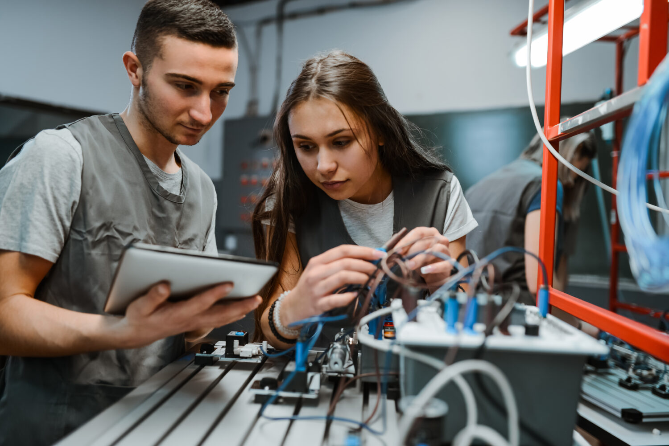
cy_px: 223
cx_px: 334
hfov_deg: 54.4
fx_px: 651
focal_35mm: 35
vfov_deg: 37.9
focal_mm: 35
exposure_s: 1/250
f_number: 2
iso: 400
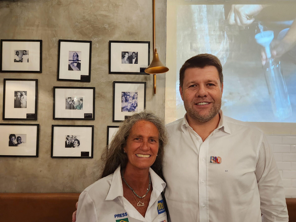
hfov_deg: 69.3
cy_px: 119
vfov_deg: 54.8
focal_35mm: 25
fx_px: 214
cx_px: 156
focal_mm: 5.4
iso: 1000
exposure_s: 1/24
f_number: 1.8
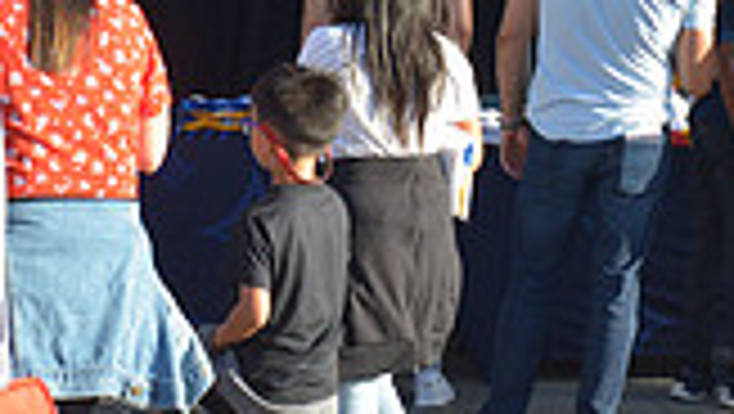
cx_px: 356
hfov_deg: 14.4
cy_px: -173
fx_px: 2902
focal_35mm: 149
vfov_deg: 8.0
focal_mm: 40
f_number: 9
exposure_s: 1/320
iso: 400
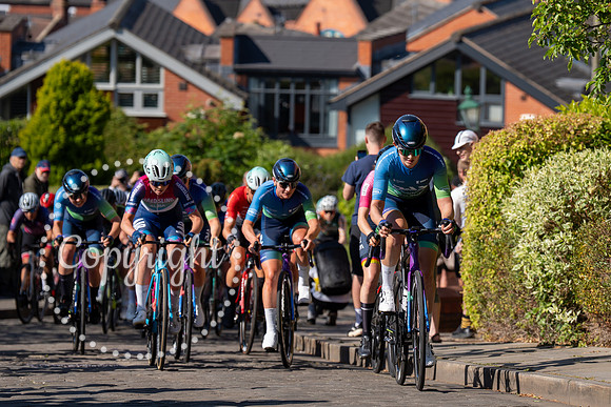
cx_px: 424
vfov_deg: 7.3
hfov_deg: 10.9
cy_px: 138
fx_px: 3202
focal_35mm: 189
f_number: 3.5
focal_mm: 136
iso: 100
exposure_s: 1/1000
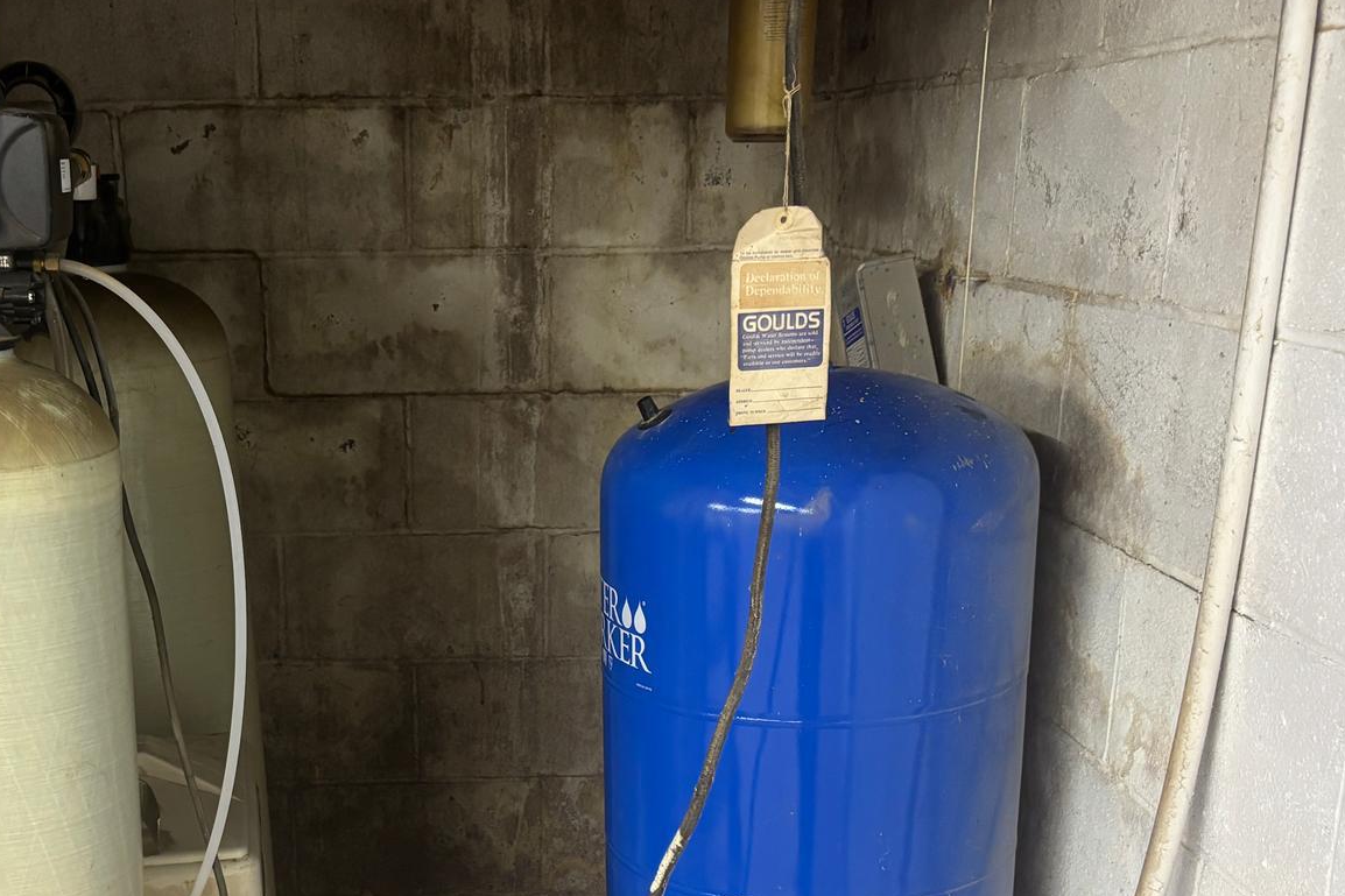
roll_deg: +1.1
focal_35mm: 48
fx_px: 1793
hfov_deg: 40.6
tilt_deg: -17.1
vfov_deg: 27.2
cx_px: 455
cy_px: 789
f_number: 1.6
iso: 250
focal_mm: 5.96
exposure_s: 1/60
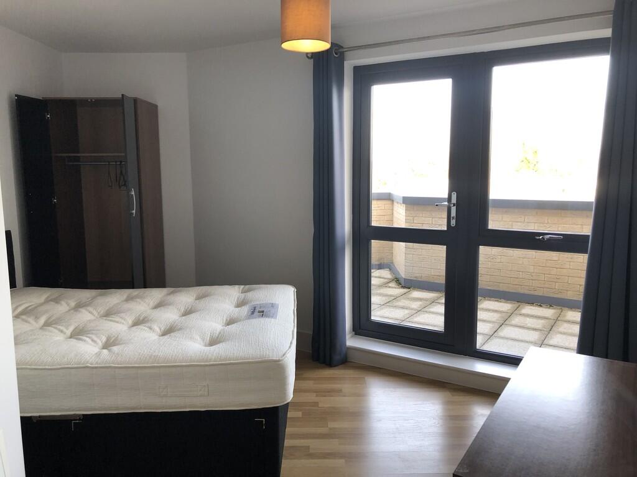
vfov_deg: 49.7
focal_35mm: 28
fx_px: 515
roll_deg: +0.6
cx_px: 318
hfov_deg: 63.4
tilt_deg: -7.8
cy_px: 238
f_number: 1.8
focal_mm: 3.99
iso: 32
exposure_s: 1/50
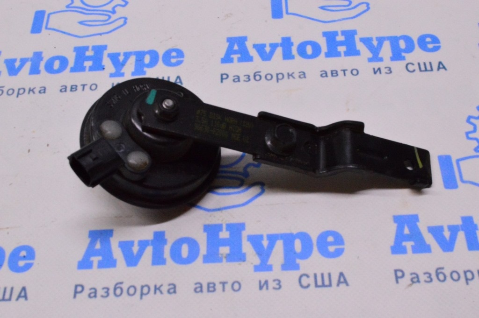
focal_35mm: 46
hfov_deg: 42.4
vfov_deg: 28.9
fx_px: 618
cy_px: 159
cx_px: 240
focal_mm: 31
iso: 6400
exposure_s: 1/40
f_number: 29
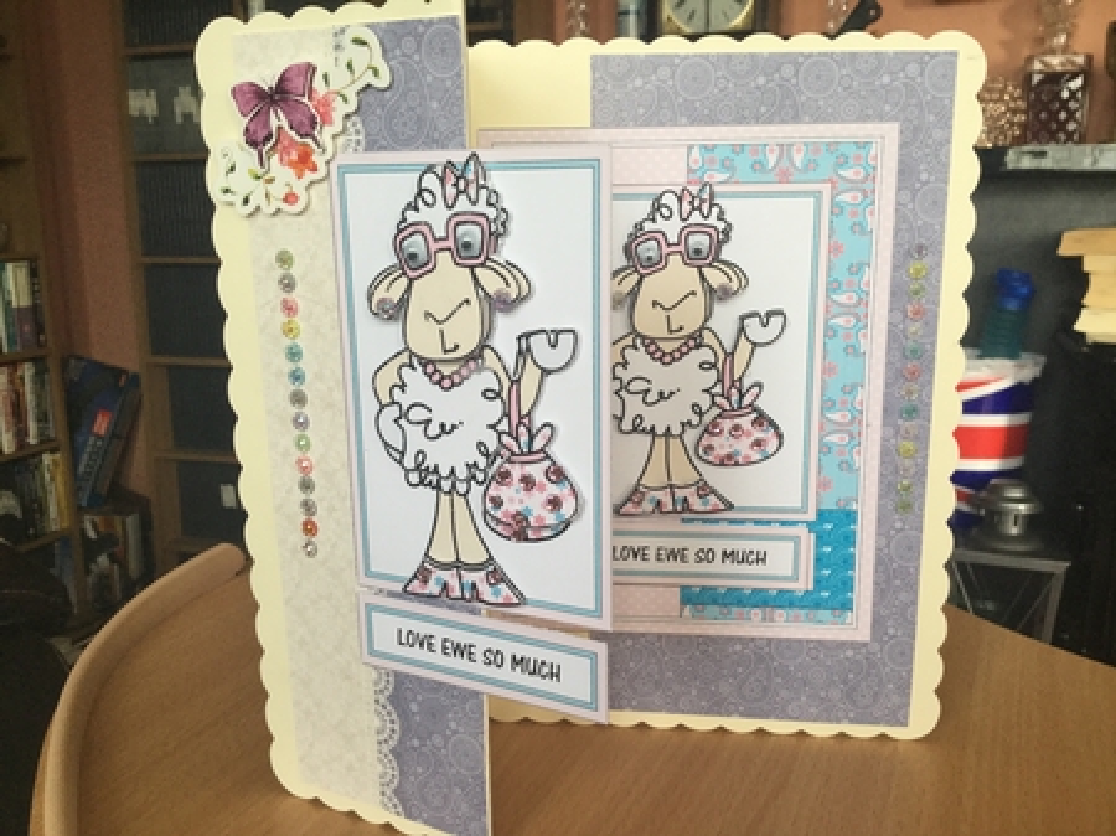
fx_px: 999
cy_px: 418
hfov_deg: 58.4
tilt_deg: -11.8
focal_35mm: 31
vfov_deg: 45.4
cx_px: 558
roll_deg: -0.6
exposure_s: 1/33
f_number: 2.4
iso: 40
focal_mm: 3.3
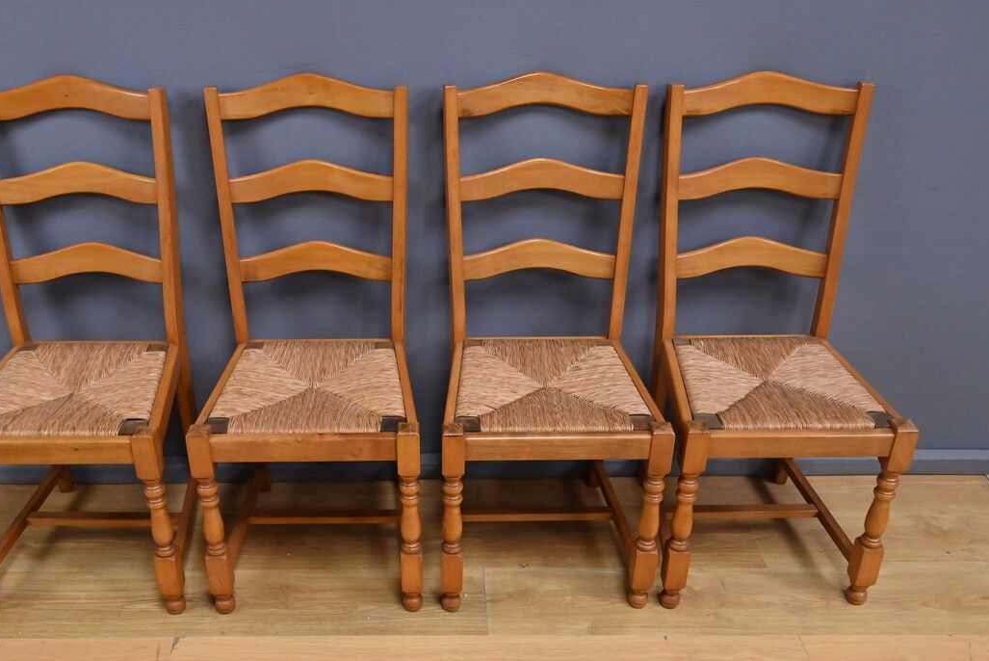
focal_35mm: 35
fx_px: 962
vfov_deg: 37.9
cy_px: 331
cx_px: 431
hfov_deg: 54.2
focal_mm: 30
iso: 5000
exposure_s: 1/200
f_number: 7.1
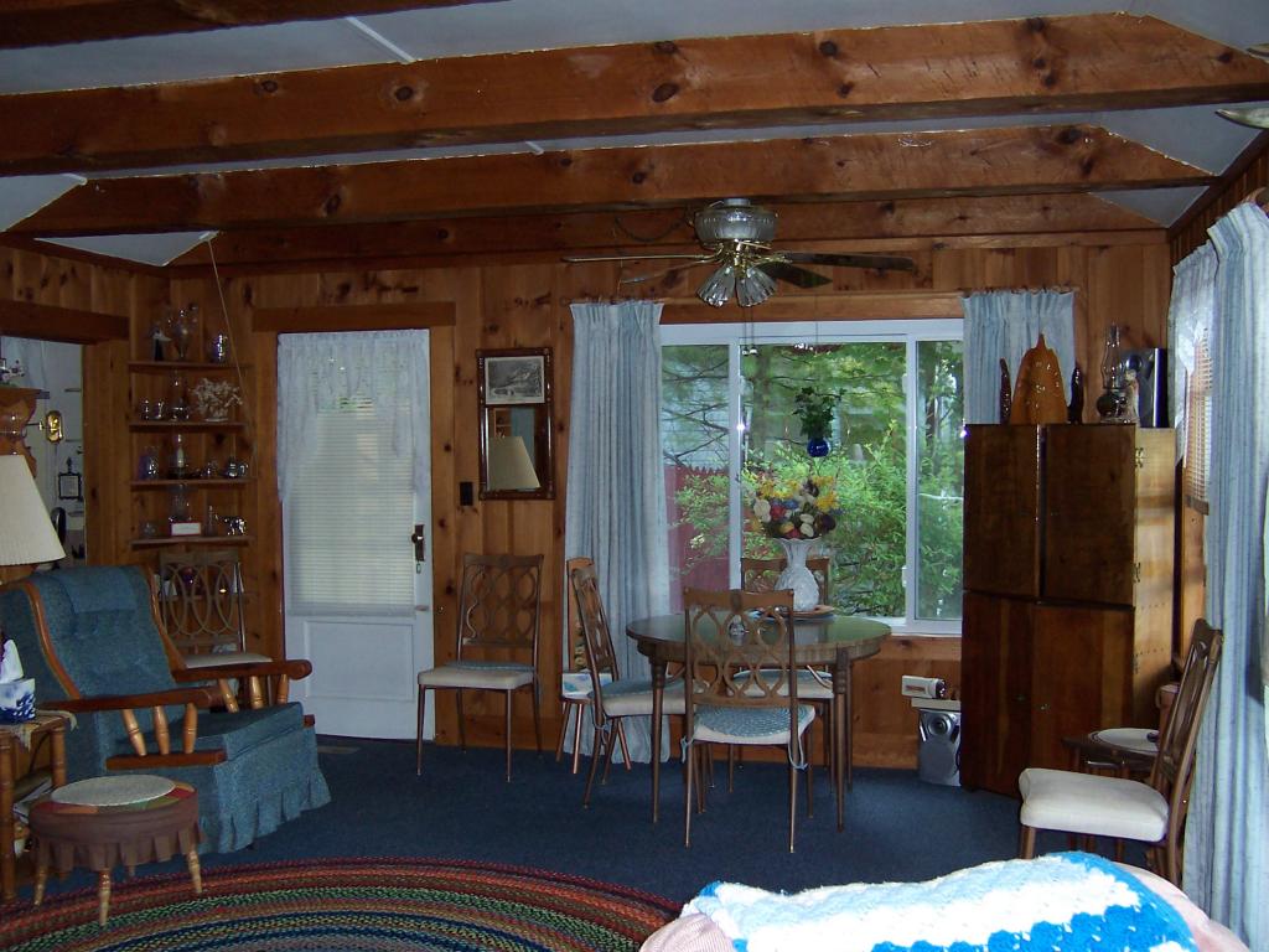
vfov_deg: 39.7
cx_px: 634
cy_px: 476
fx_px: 1320
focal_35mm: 36
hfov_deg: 51.4
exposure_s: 1/60
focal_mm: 5.6
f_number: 2.8
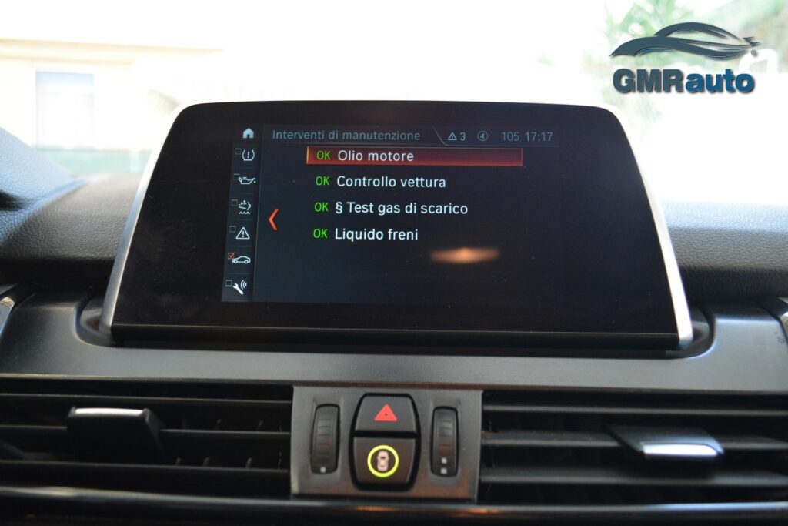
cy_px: 263
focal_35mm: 27
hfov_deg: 67.4
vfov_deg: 47.9
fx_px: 591
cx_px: 394
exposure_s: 1/60
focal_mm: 18
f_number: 4
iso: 1600
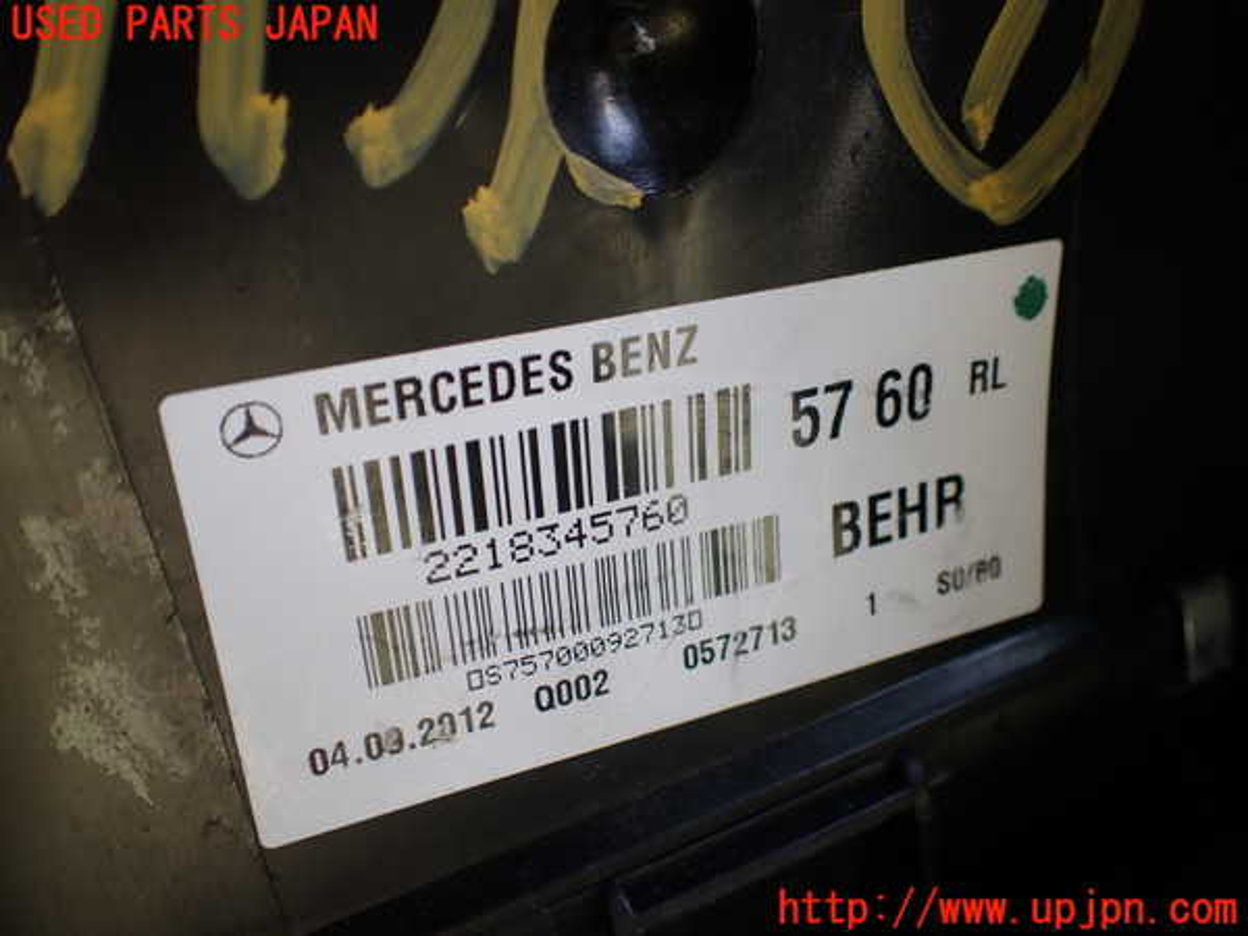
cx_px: 624
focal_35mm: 30
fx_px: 1082
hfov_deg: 60.0
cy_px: 468
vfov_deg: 46.8
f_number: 2.3
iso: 200
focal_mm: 5.4
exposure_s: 1/125
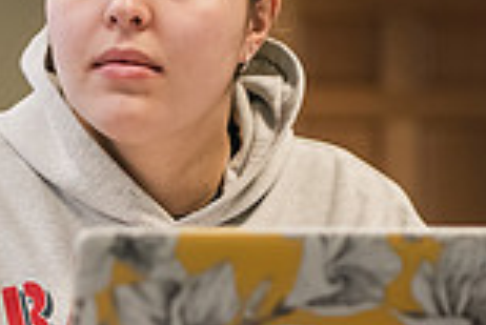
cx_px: 25
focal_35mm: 263
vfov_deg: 5.2
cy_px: 311
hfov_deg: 7.8
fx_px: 3554
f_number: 2.8
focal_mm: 70
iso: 1250
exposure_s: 1/200
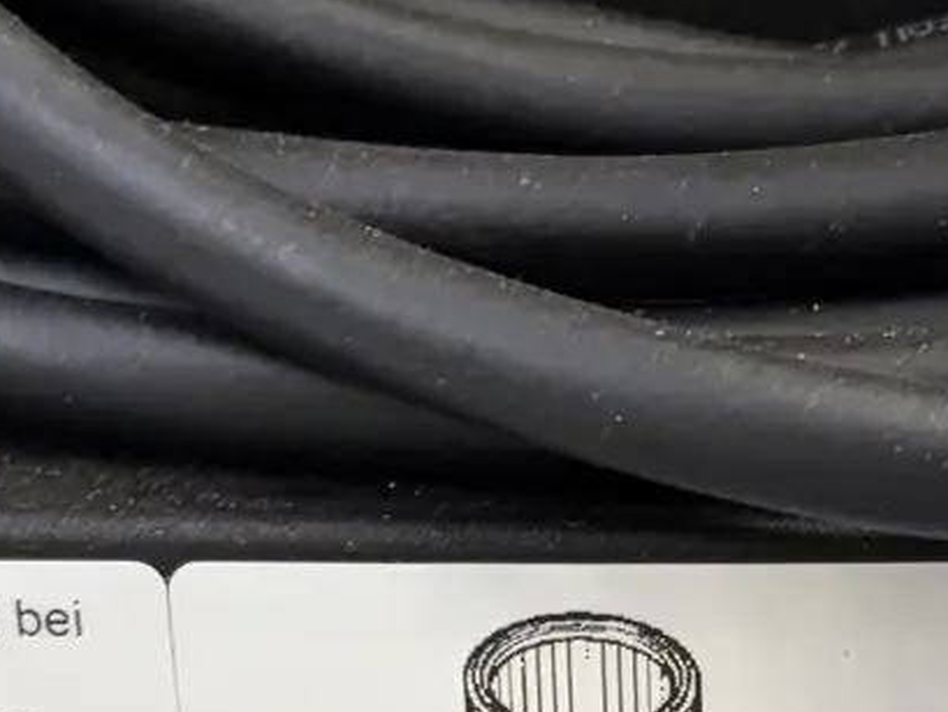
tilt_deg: -25.6
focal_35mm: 122
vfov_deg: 11.8
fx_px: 3342
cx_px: 823
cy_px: 965
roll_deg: +0.9
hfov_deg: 16.0
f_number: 1.6
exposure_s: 1/50
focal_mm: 5.96
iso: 320
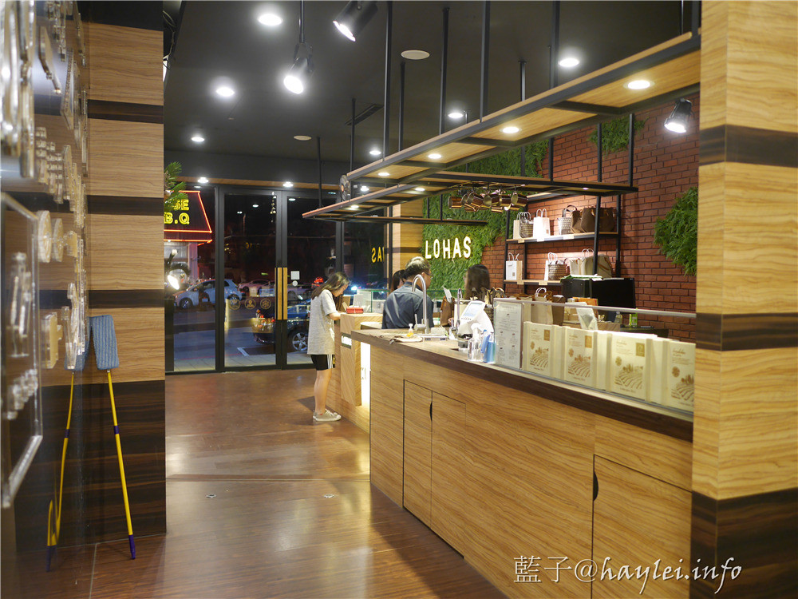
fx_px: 692
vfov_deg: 46.8
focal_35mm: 30
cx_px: 399
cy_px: 300
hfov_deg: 60.0
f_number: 1.7
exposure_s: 1/60
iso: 640
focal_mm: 15
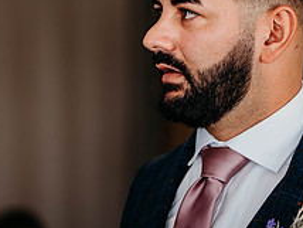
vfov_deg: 6.7
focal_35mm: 221
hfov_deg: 8.9
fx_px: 1937
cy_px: 42
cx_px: 187
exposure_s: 1/200
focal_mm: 85
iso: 140
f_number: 2
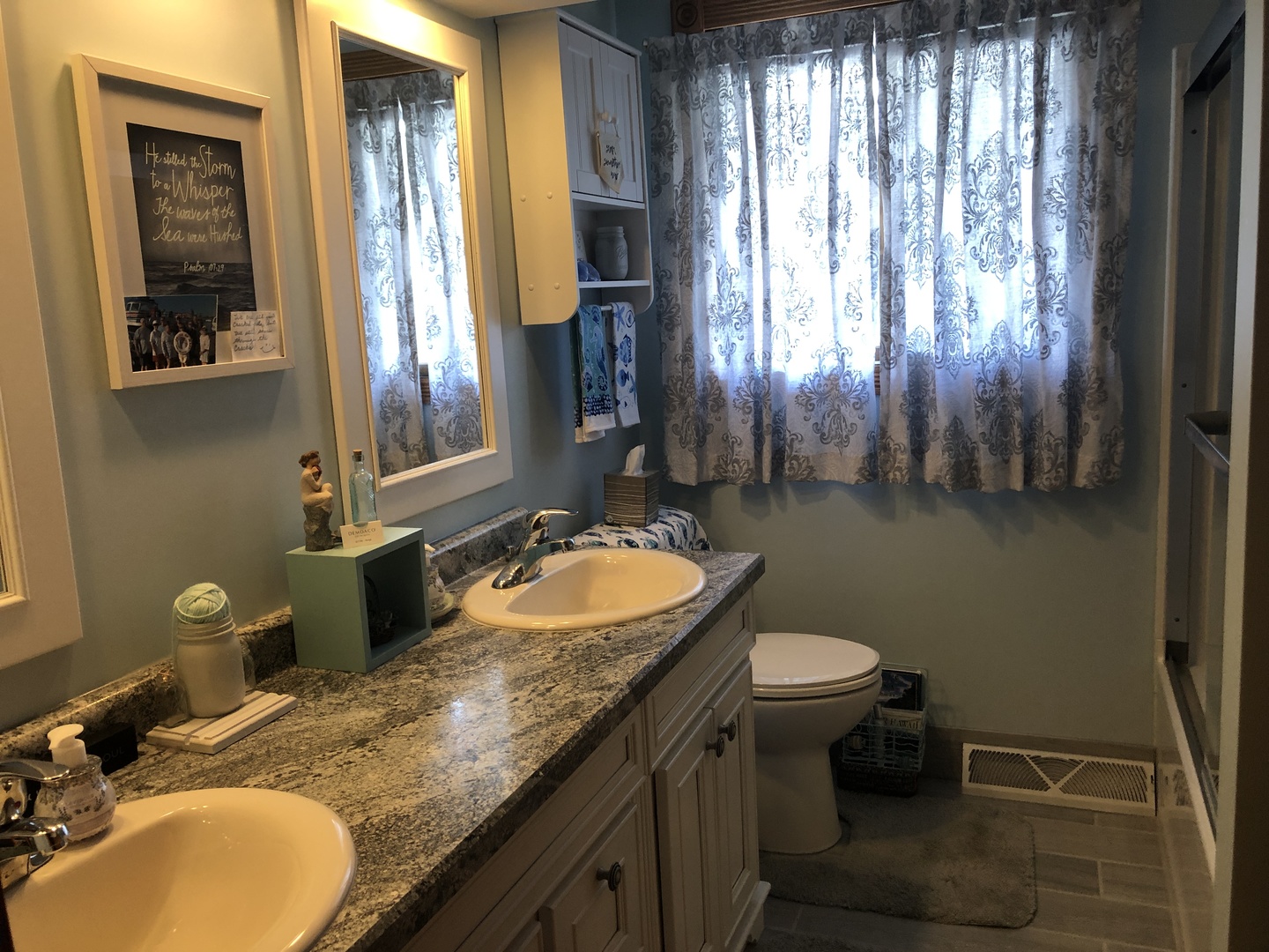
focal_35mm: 28
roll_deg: +2.6
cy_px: 476
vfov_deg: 49.7
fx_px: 1026
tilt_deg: -10.7
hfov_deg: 63.4
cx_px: 634
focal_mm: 3.99
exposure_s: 1/17
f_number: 1.8
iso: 40
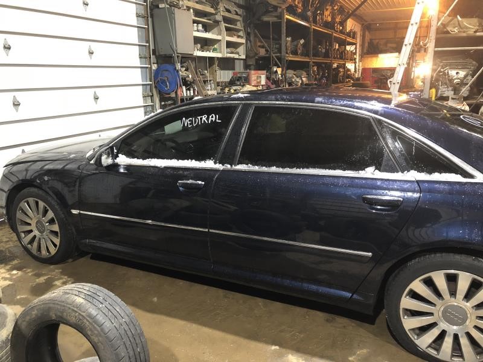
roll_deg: +0.5
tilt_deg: -14.4
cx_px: 242
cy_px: 181
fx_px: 391
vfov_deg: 49.7
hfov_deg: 63.4
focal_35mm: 28
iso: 100
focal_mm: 3.99
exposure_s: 1/8
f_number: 1.8
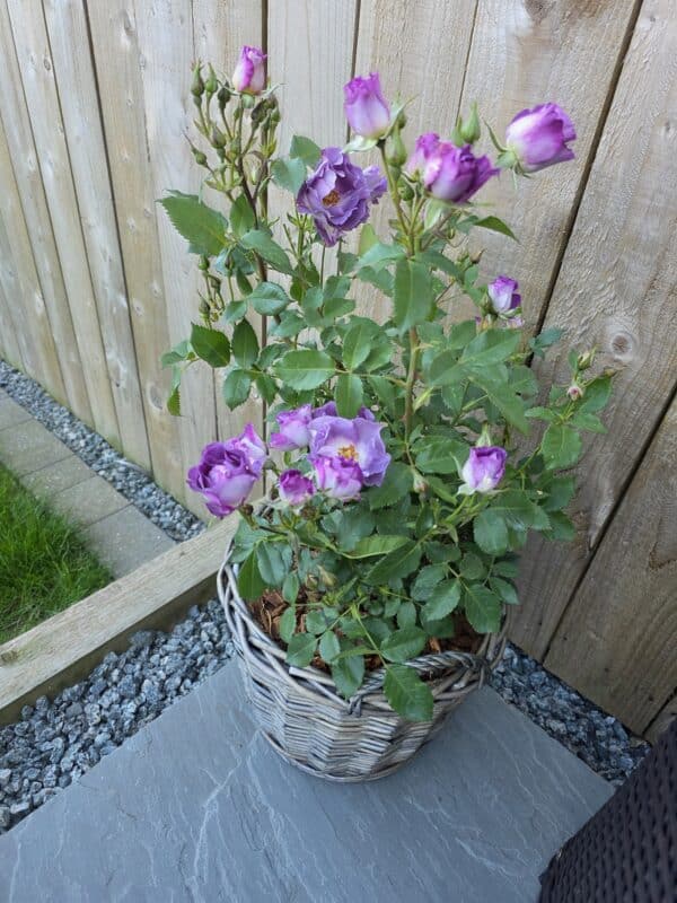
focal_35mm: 23
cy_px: 452
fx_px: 600
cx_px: 338
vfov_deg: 73.9
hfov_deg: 58.9
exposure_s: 1/180
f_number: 1.7
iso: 125
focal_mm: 6.3
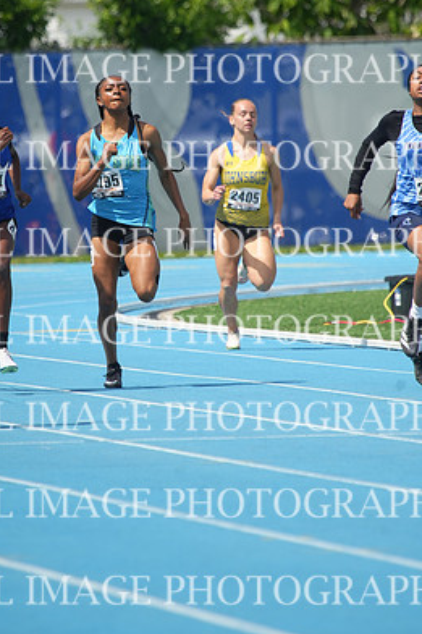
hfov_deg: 2.3
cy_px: 199
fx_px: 10418
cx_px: 153
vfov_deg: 3.5
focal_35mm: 592
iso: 320
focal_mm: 400
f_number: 6.3
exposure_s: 1/1250
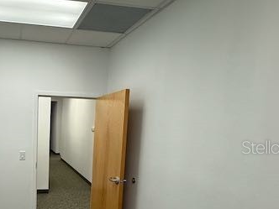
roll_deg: -1.5
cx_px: 52
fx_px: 218
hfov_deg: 59.7
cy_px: 147
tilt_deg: -6.1
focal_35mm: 27
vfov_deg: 50.0
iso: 160
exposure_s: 1/120
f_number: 2.2
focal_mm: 2.22
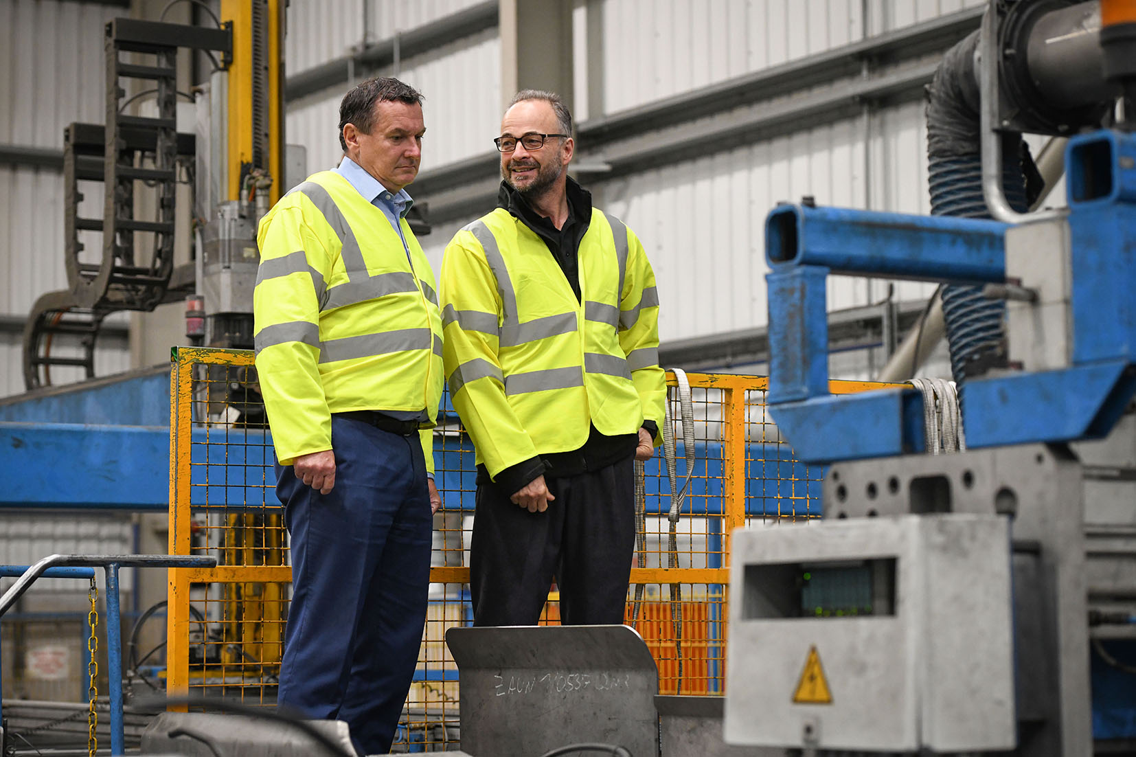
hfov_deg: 23.6
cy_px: 378
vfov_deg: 15.9
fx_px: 2713
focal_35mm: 86
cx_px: 568
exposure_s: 1/250
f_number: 4
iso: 3200
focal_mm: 86
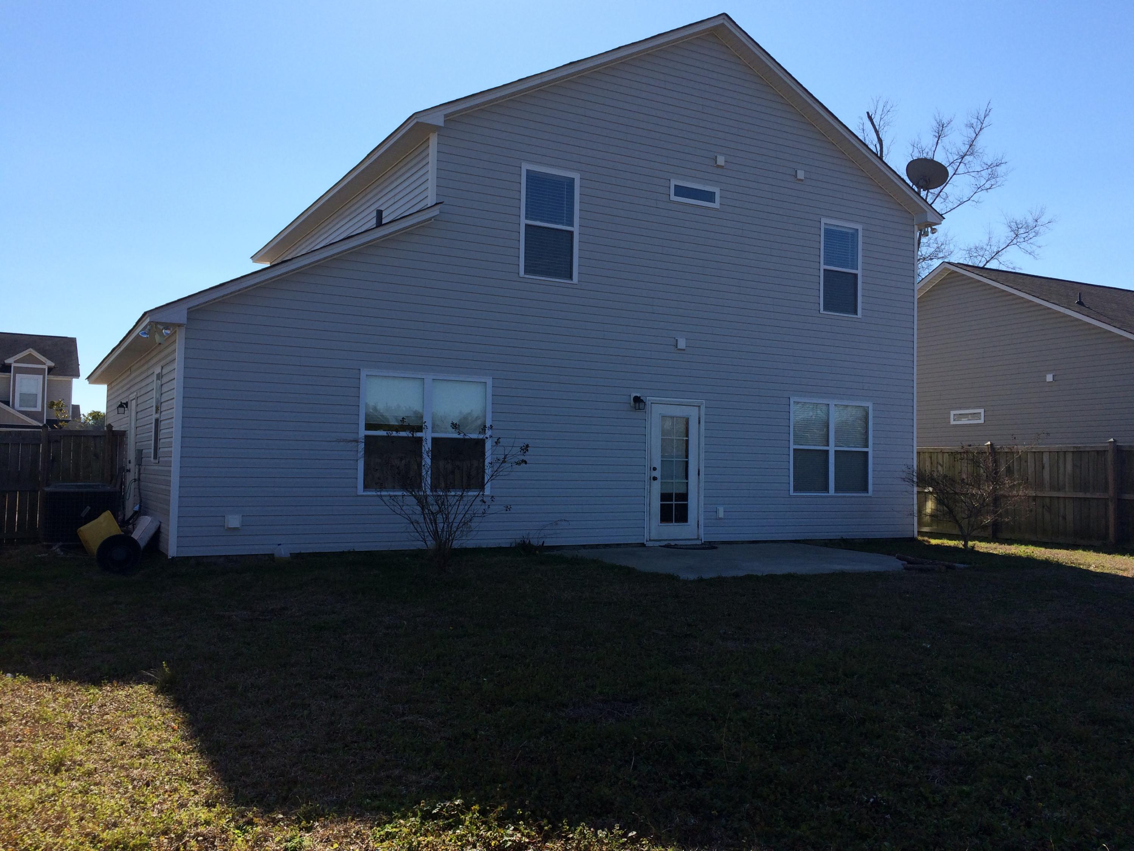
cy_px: 426
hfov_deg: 61.7
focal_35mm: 29
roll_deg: -0.3
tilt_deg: +1.3
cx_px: 567
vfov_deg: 48.2
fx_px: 950
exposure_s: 1/1866
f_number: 2.2
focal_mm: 4.15
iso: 32
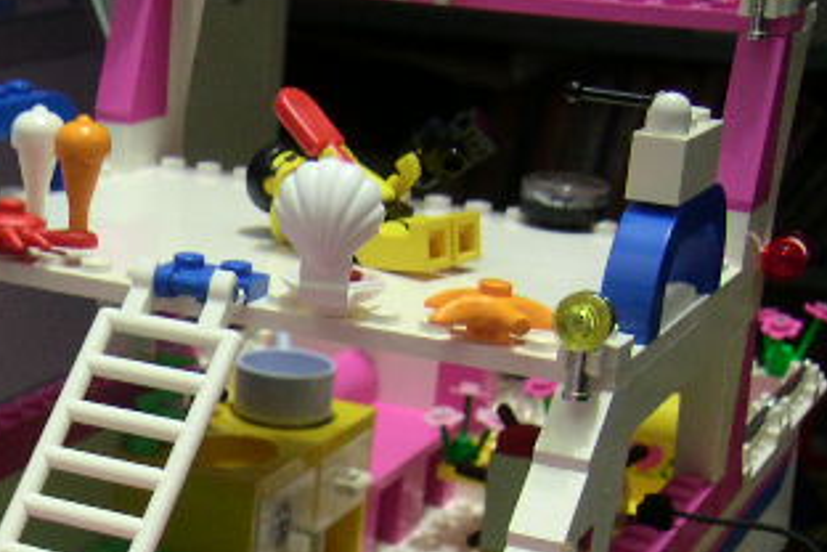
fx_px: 1861
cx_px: 85
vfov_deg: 16.5
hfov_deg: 24.4
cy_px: 552
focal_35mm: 81
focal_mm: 6
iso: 100
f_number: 2.8
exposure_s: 1/8
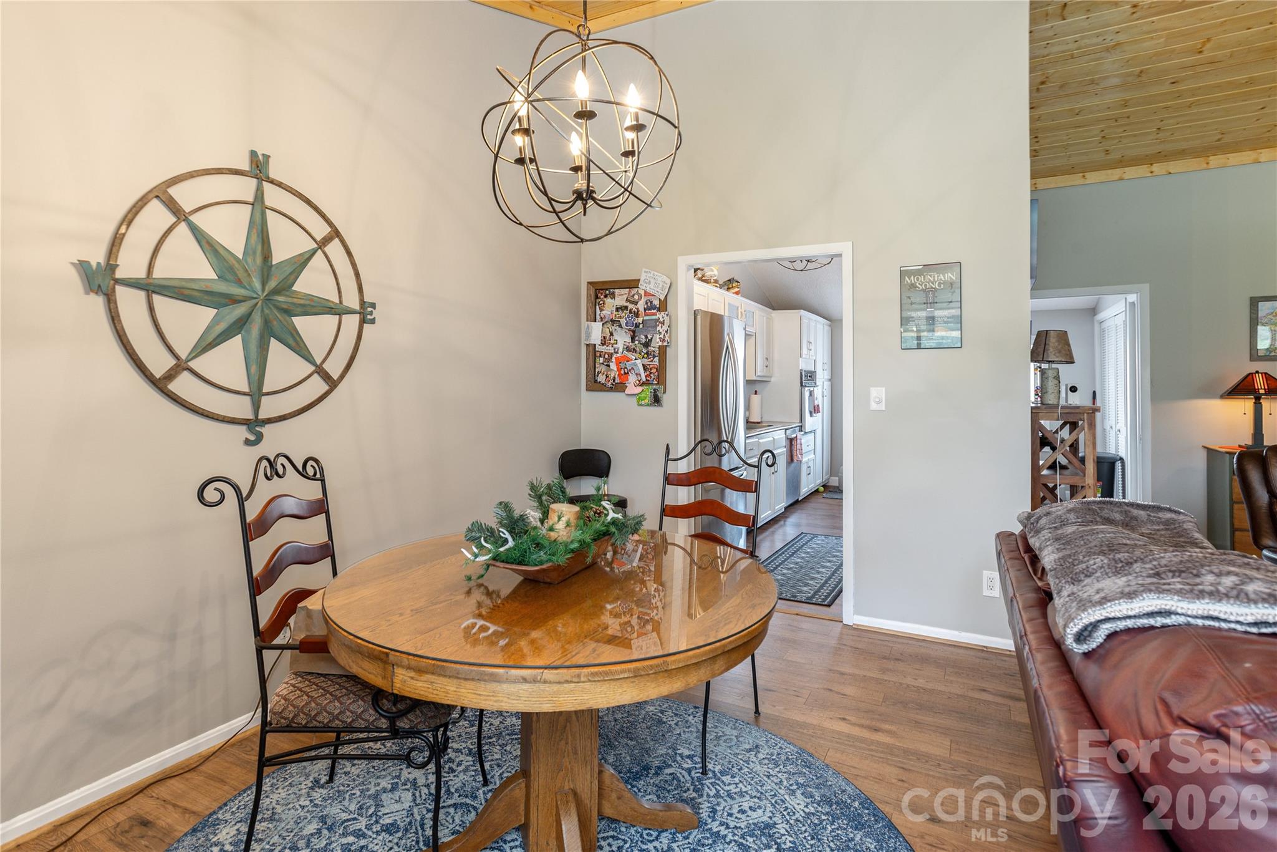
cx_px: 638
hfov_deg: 93.3
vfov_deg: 70.5
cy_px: 426
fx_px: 603
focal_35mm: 17
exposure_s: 1/30
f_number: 7.1
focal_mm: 17
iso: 320
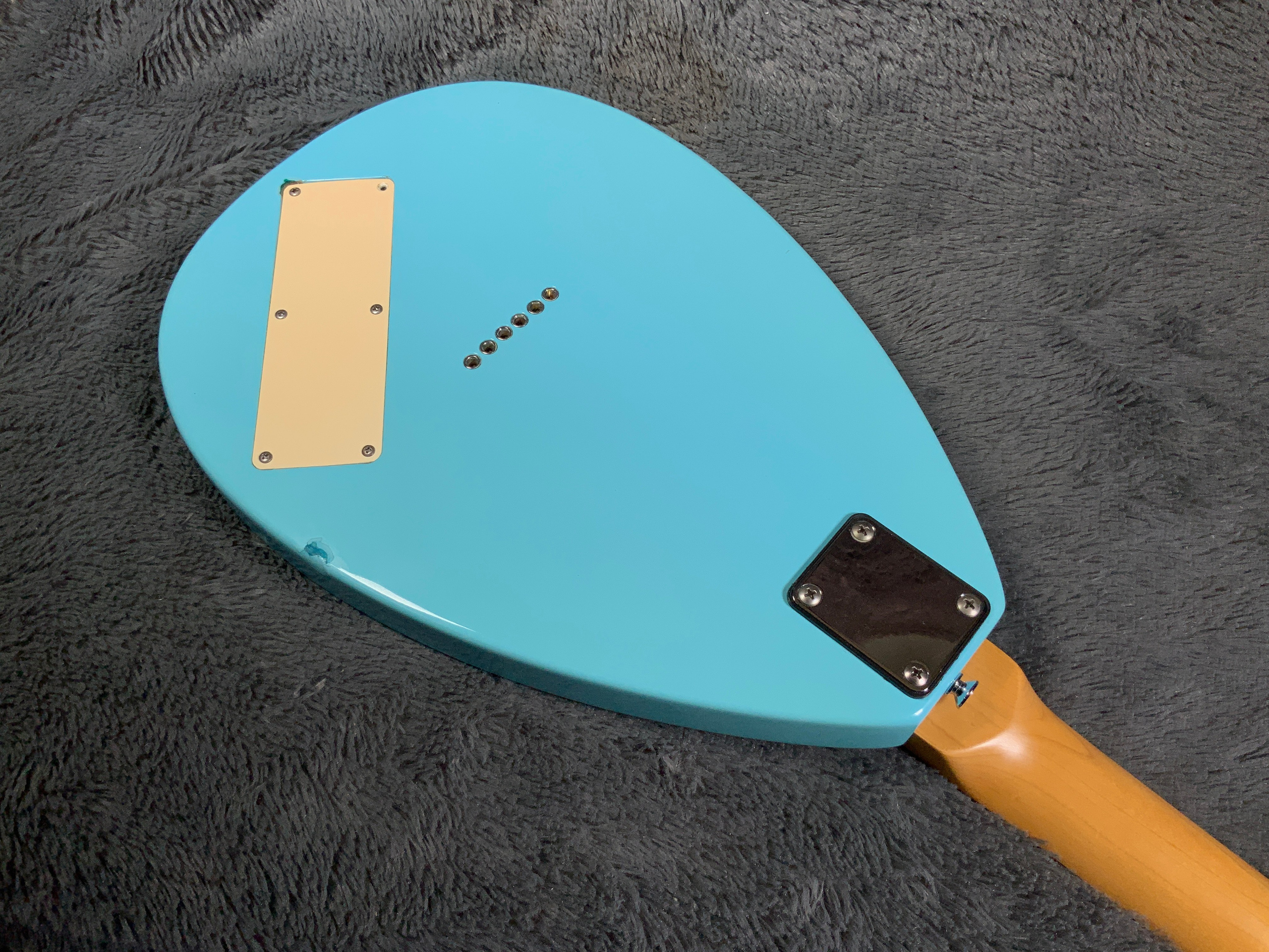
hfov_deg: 61.7
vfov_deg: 48.2
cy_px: 476
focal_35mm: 29
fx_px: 1063
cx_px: 634
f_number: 1.8
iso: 20
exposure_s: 1/312
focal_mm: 3
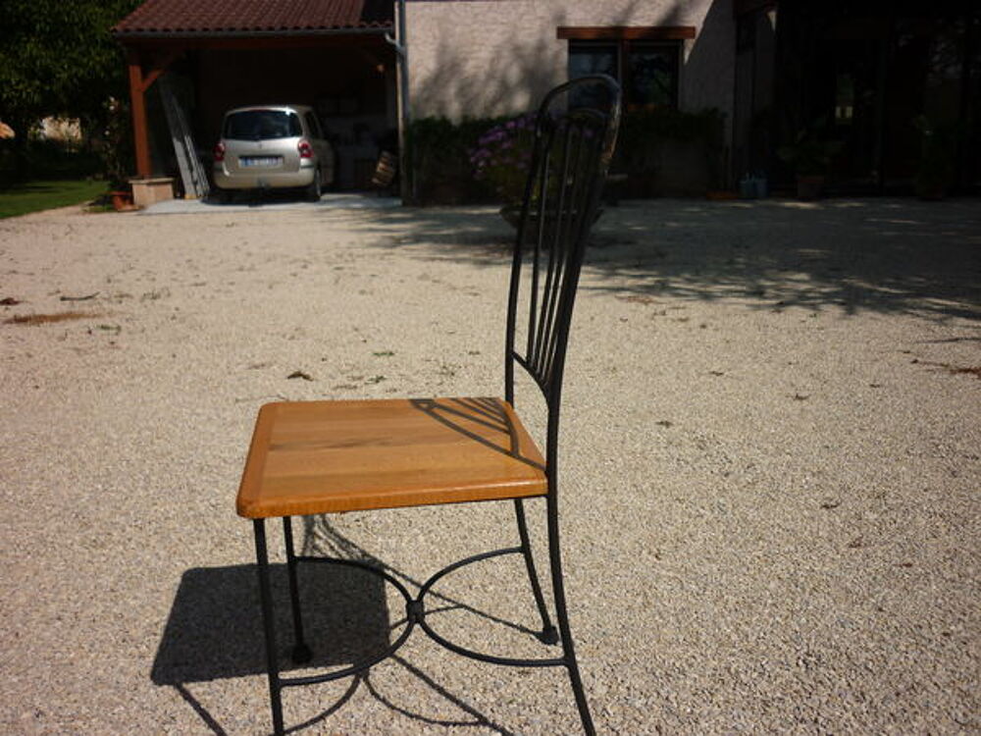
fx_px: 935
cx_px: 490
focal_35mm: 33
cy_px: 368
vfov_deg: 42.9
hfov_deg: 55.4
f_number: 8
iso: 80
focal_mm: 5.5
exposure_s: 1/400
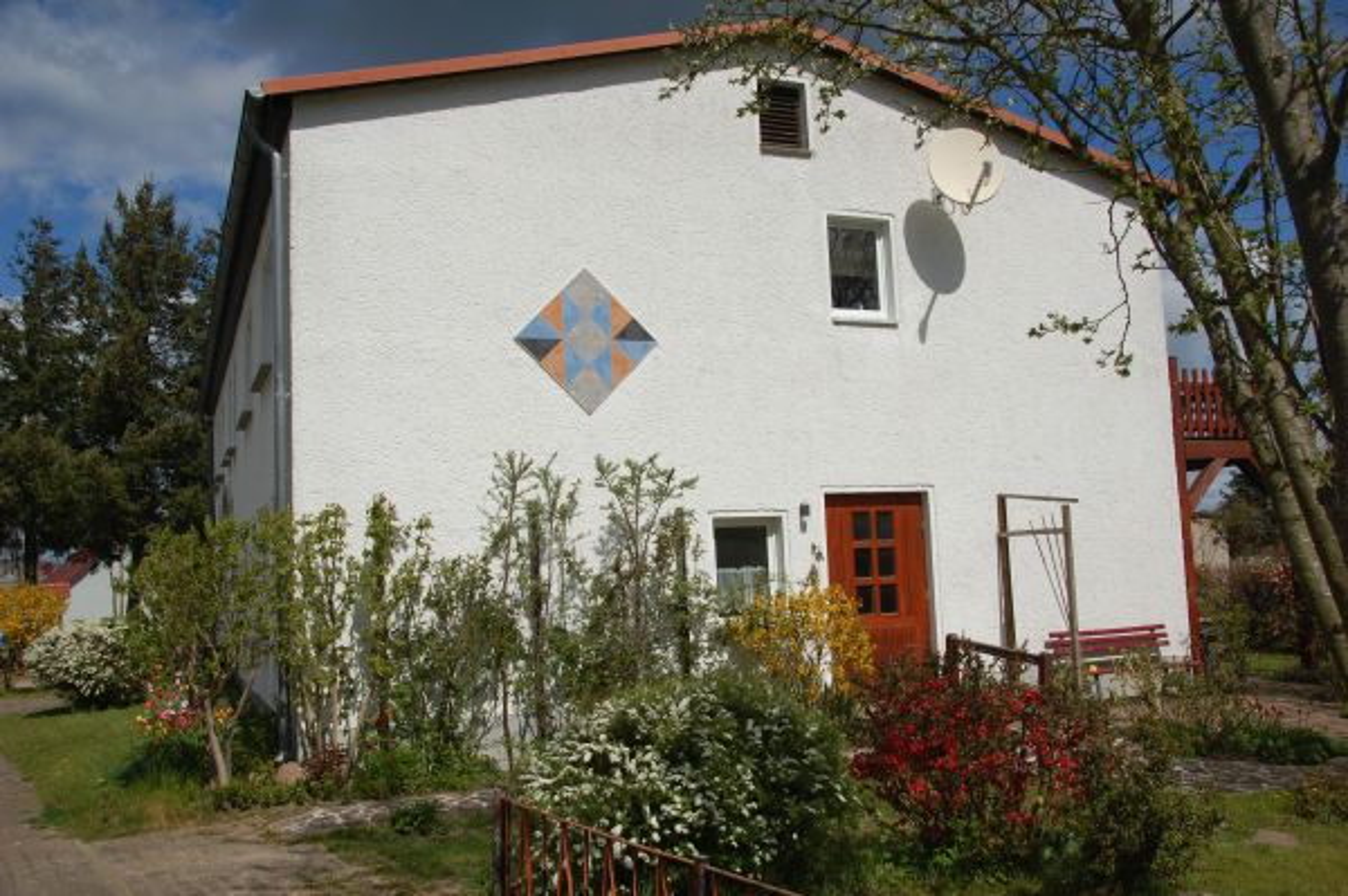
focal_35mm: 33
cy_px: 448
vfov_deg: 39.9
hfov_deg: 57.3
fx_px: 1235
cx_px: 674
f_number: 11
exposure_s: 1/500
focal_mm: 22
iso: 200
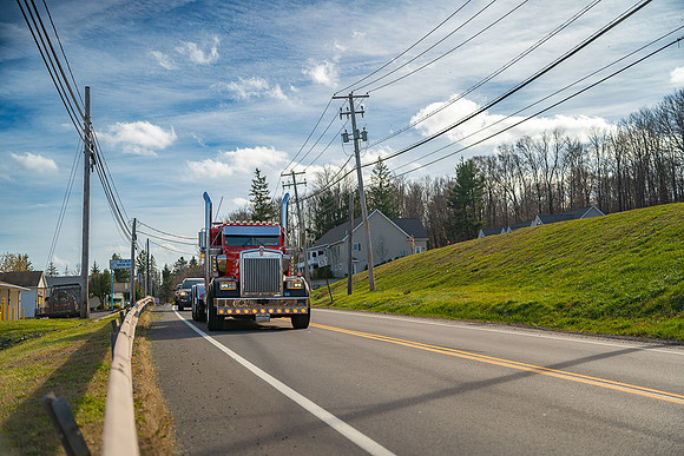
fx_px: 817
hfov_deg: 45.4
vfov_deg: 31.2
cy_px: 228
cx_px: 342
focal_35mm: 43
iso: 125
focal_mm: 43
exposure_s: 1/320
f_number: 2.2
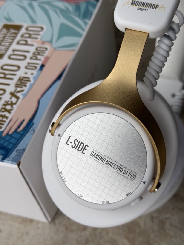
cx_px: 92
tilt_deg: -50.1
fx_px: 340
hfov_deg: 30.3
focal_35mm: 48
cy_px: 122
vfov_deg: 39.6
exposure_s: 1/1149
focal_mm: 6.76
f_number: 1.78
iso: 64
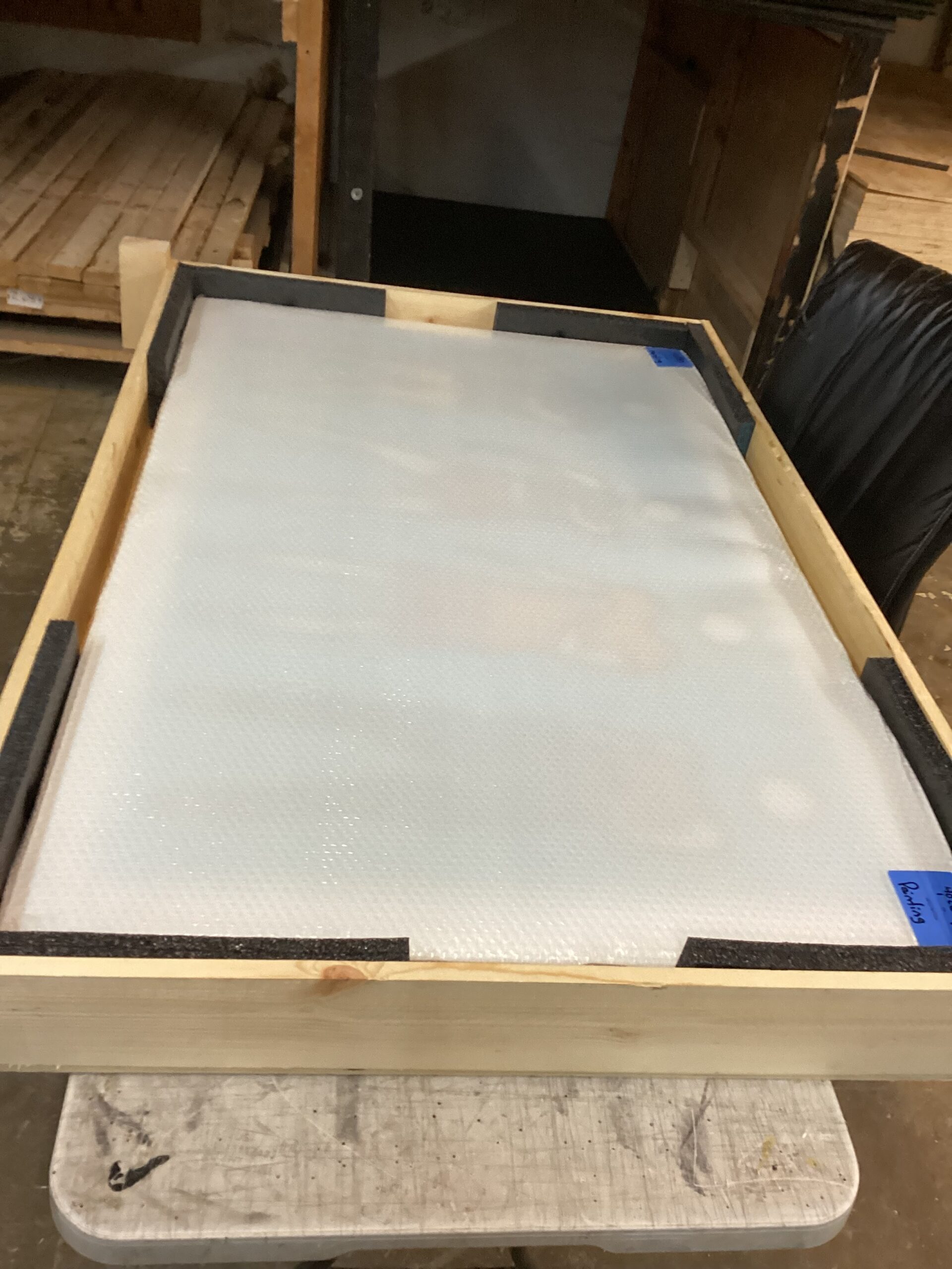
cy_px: 634
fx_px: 1137
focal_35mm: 31
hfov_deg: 45.4
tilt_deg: -36.2
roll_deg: -8.5
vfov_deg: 58.4
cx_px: 476
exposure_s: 1/60
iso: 200
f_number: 2.4
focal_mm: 3.3
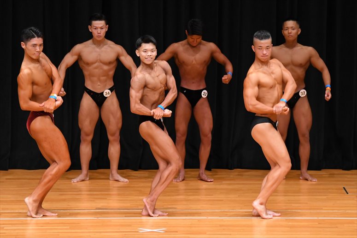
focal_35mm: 255
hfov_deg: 8.1
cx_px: 178
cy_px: 119
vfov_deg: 5.4
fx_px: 2528
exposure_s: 1/400
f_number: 5.6
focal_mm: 170
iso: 4000
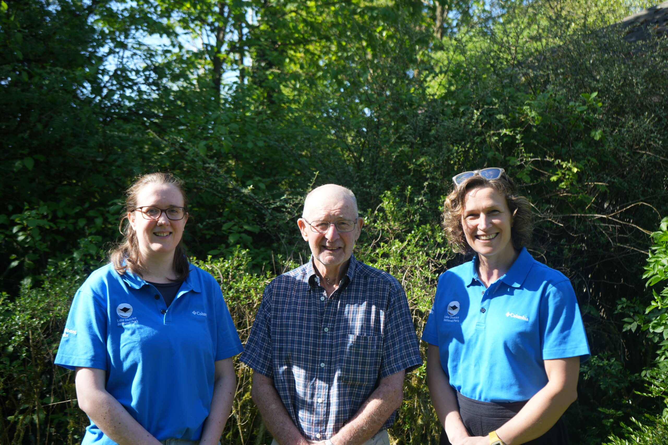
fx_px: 761
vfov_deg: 32.6
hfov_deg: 47.4
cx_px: 334
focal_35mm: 41
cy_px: 222
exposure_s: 1/160
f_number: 4.5
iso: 100
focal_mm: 41
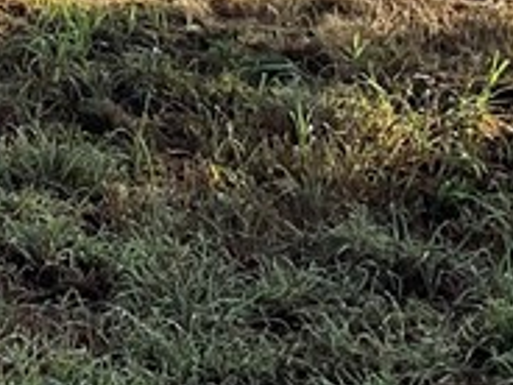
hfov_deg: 10.7
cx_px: -664
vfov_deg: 8.5
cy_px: -505
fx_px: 2386
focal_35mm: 161
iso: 16
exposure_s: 1/1912
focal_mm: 3
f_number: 1.8
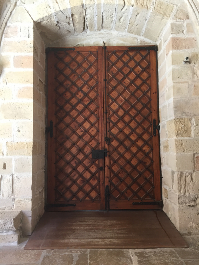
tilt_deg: +5.1
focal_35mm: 29
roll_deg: +1.4
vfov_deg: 61.7
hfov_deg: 48.2
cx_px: 100
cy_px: 132
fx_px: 222
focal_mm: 4.15
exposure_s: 1/33
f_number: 2.2
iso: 50
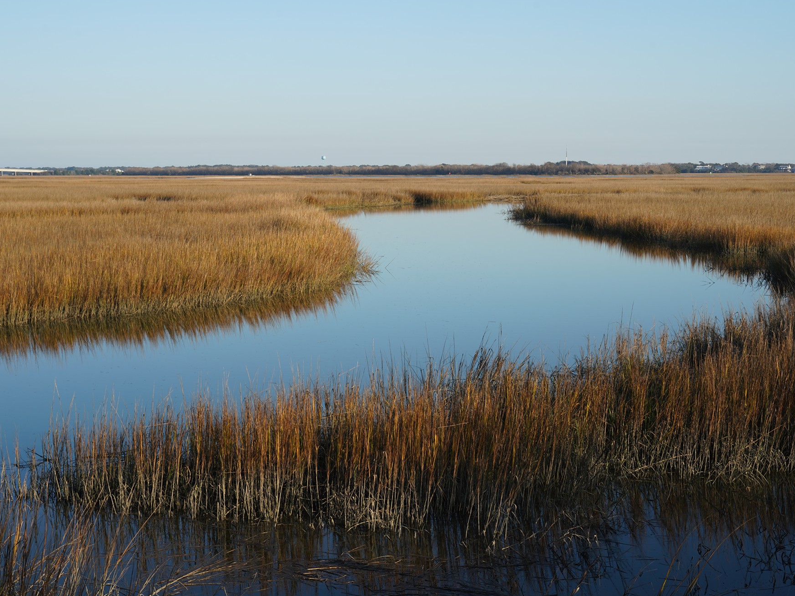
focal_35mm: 55
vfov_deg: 26.6
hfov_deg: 34.9
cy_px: 294
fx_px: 1263
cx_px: 433
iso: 100
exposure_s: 1/100
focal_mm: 50
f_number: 11
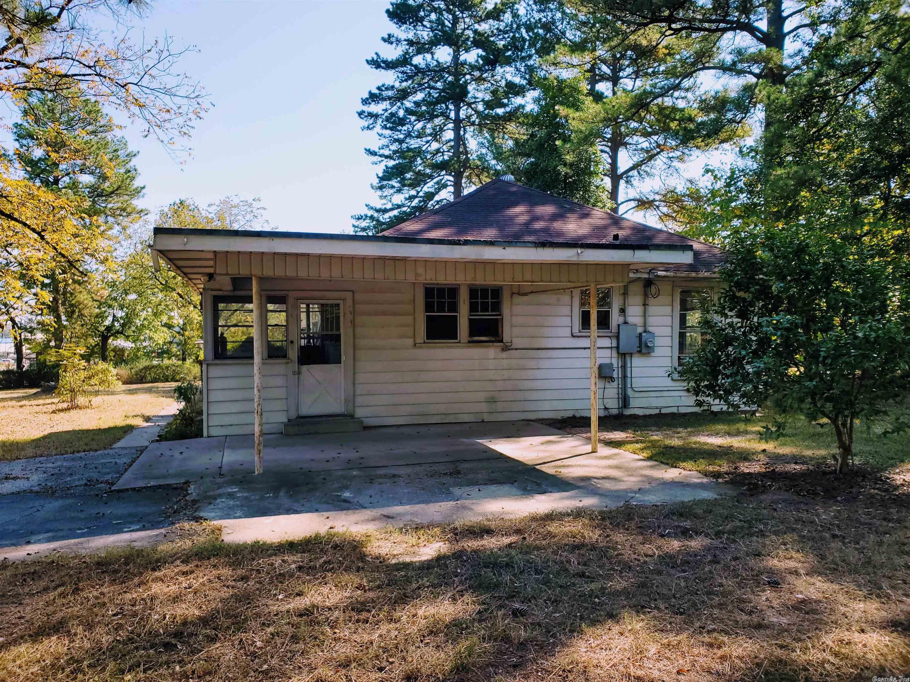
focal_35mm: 26
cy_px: 341
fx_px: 683
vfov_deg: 53.1
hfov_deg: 67.3
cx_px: 455
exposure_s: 1/668
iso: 50
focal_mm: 4.3
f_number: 2.4
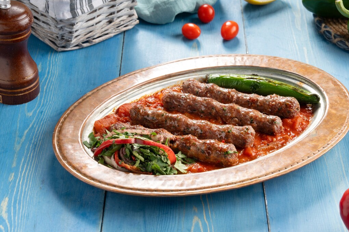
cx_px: 203
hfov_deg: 23.1
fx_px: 853
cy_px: 102
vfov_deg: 15.5
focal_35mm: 88
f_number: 13
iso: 200
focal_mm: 70
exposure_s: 1/100
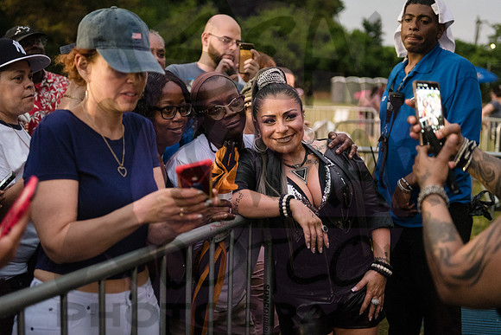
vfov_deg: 24.6
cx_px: 250
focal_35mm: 55
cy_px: 168
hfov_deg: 36.2
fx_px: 766
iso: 5000
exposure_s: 1/125
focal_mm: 55
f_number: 2.8
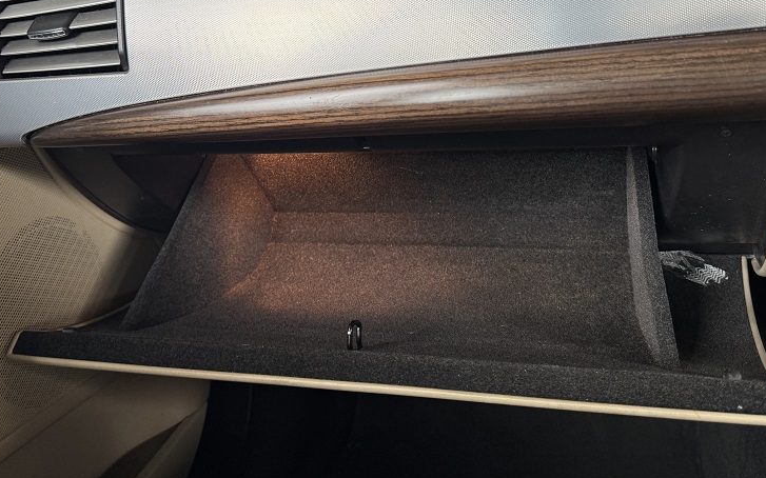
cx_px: 393
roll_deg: +7.1
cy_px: 144
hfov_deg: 55.3
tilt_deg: -17.9
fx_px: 730
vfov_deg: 35.7
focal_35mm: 35
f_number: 1.78
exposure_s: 1/50
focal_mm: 6.76
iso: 160
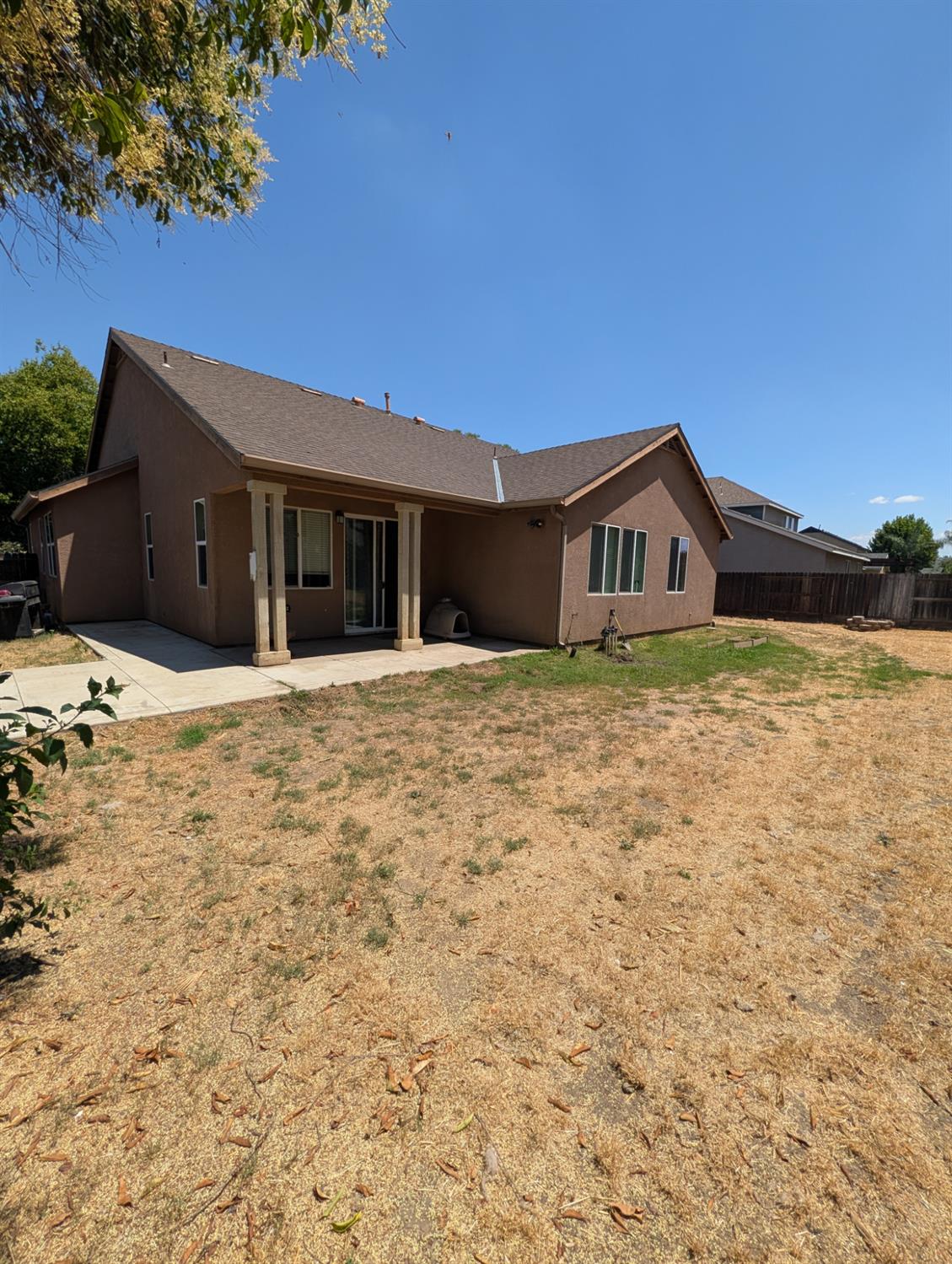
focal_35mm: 12
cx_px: 476
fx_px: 439
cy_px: 632
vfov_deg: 110.4
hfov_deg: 94.7
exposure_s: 1/2660
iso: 50
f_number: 1.7
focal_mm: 2.02
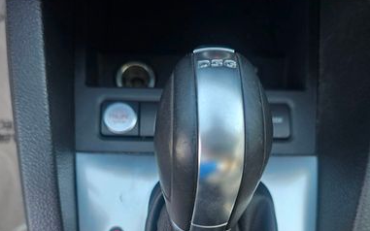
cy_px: 219
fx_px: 413
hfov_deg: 48.2
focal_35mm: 41
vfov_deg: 29.6
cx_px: 169
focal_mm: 6.3
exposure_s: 1/59.5
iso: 80
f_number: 1.7
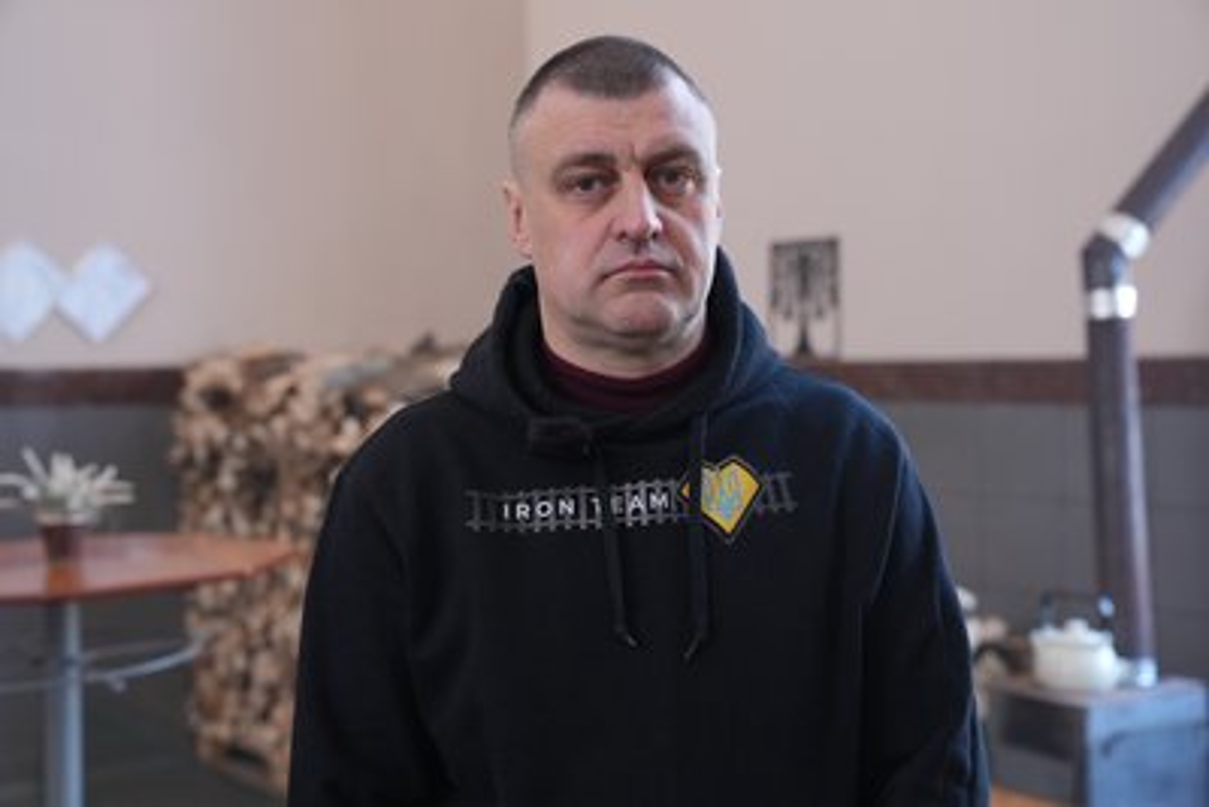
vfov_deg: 27.5
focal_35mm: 49
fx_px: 1646
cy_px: 404
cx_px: 604
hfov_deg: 40.3
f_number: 3.5
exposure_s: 1/160
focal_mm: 49
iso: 1000
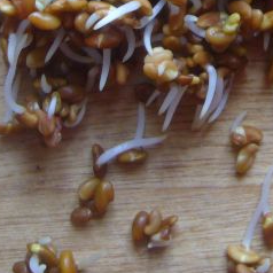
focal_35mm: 110
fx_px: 981
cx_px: 217
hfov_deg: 15.7
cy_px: -76
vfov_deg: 15.1
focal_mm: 5.8
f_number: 2.8
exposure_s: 1/30
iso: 100
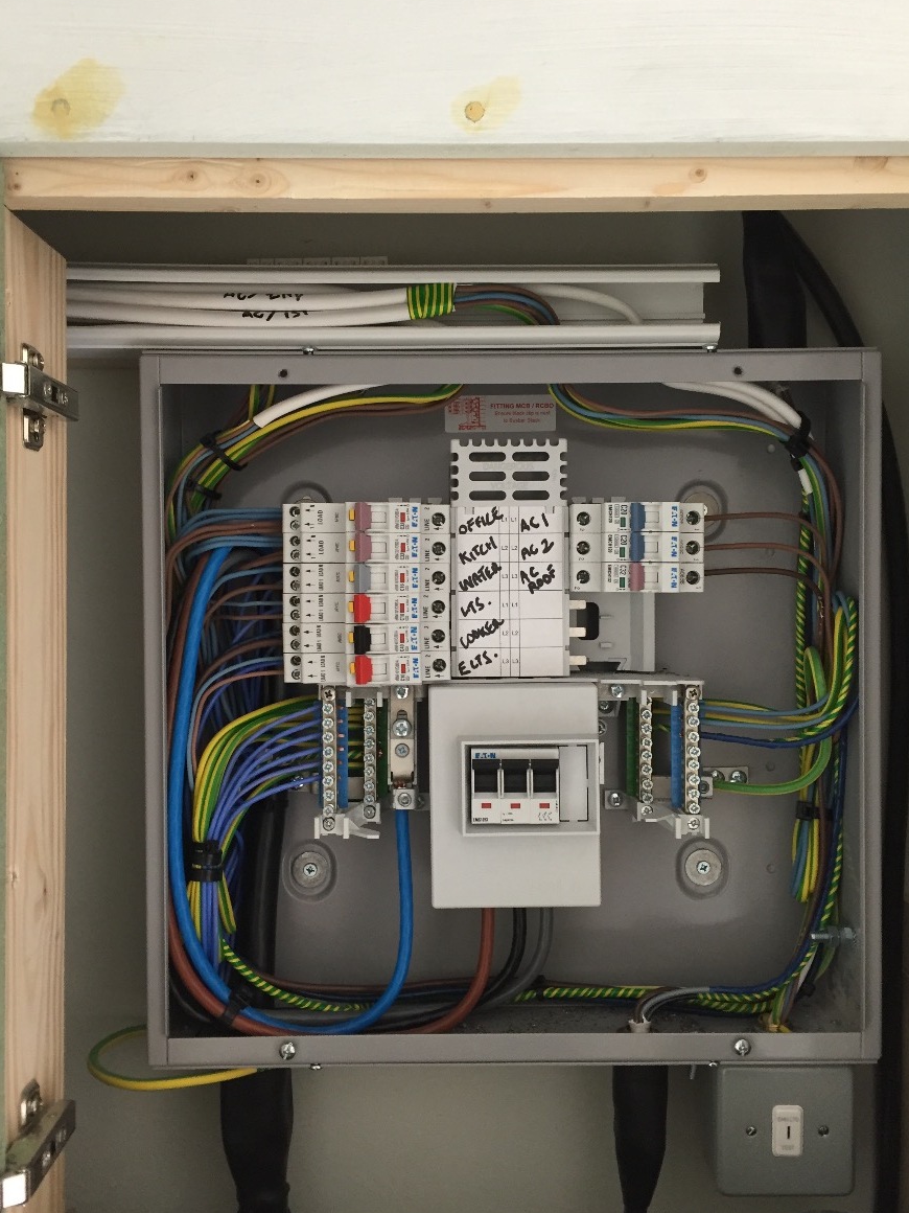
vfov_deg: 60.0
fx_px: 1050
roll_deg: +0.4
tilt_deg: +0.5
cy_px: 595
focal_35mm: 30
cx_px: 460
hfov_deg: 46.8
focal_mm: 4.15
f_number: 2.2
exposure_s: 1/33
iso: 160
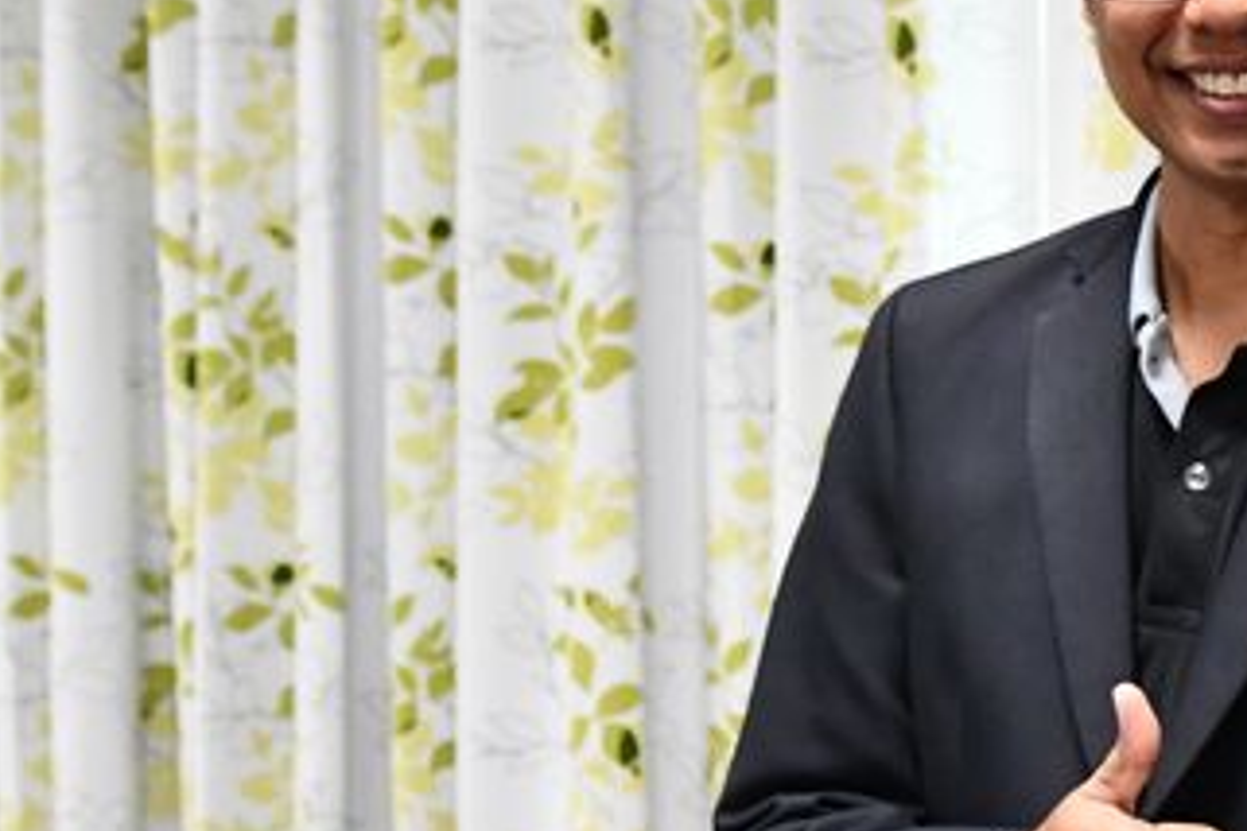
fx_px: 3983
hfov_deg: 17.3
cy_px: 689
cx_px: 1329
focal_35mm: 115
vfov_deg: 11.9
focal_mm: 24
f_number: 3.8
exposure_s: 1/125
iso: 3200
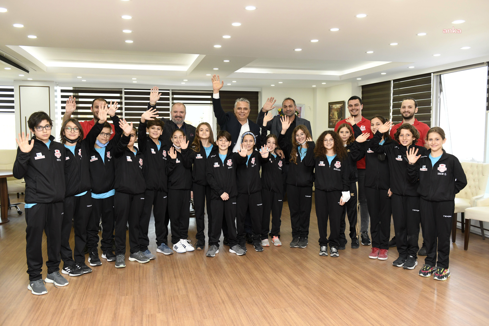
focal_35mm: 32
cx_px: 244
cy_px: 163
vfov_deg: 41.1
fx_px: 435
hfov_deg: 58.7
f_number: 3.5
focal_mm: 32
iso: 1250
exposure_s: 1/250
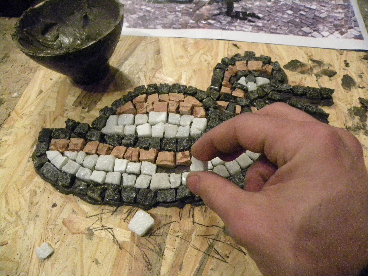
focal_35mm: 26
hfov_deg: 67.3
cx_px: 184
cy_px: 138
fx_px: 276
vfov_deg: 53.1
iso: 800
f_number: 2.8
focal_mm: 4.6
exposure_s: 1/82.1
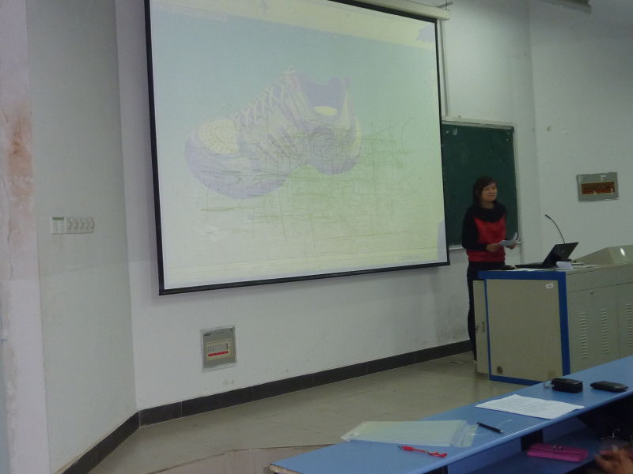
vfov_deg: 35.1
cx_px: 316
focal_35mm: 41
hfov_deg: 45.8
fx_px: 750
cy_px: 237
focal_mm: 4.7
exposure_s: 1/30
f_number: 3.4
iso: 160
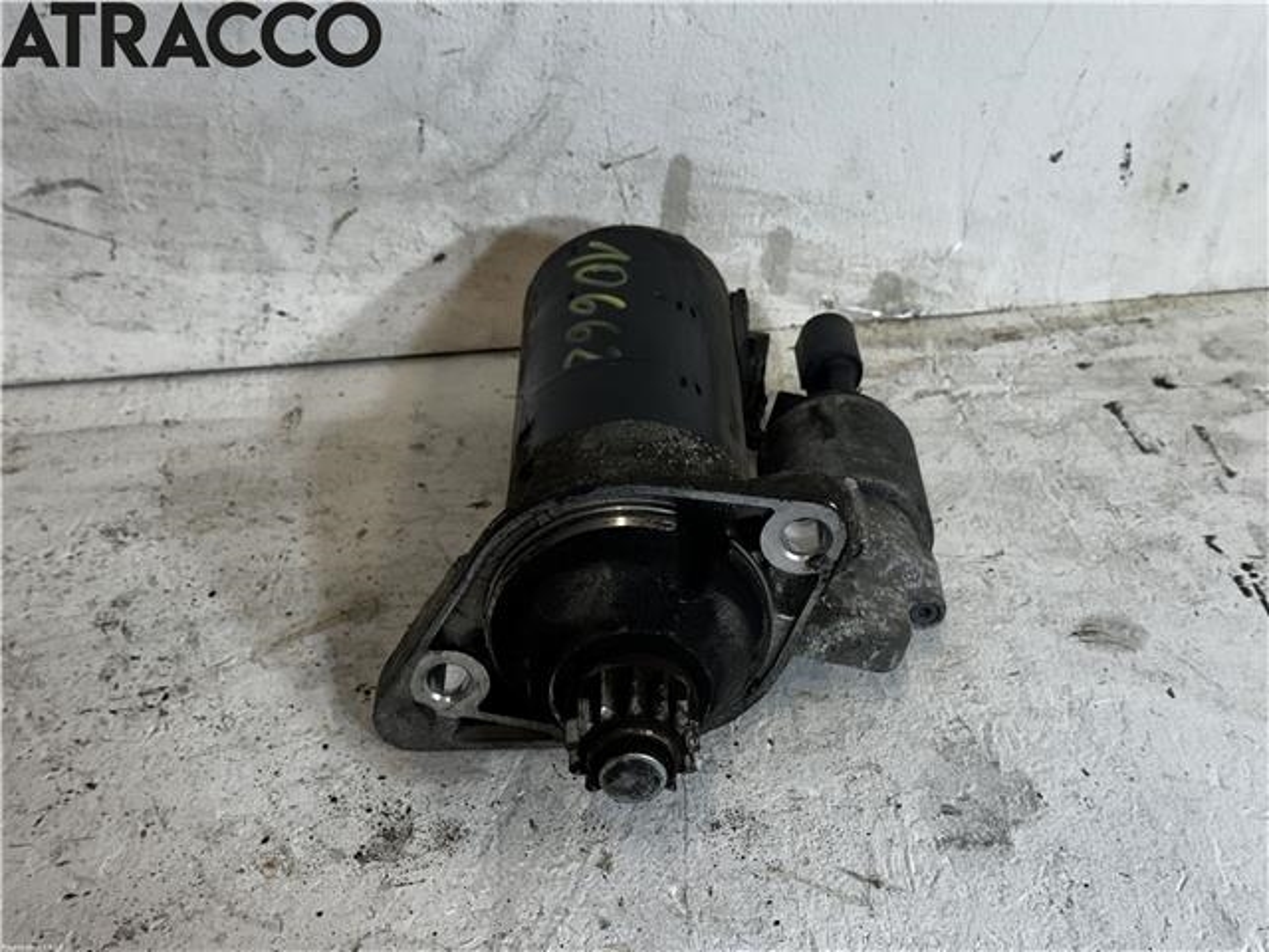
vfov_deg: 30.3
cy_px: 476
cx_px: 634
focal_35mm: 48
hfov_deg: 39.7
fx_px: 1760
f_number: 1.78
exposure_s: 1/100
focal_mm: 6.86
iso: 64
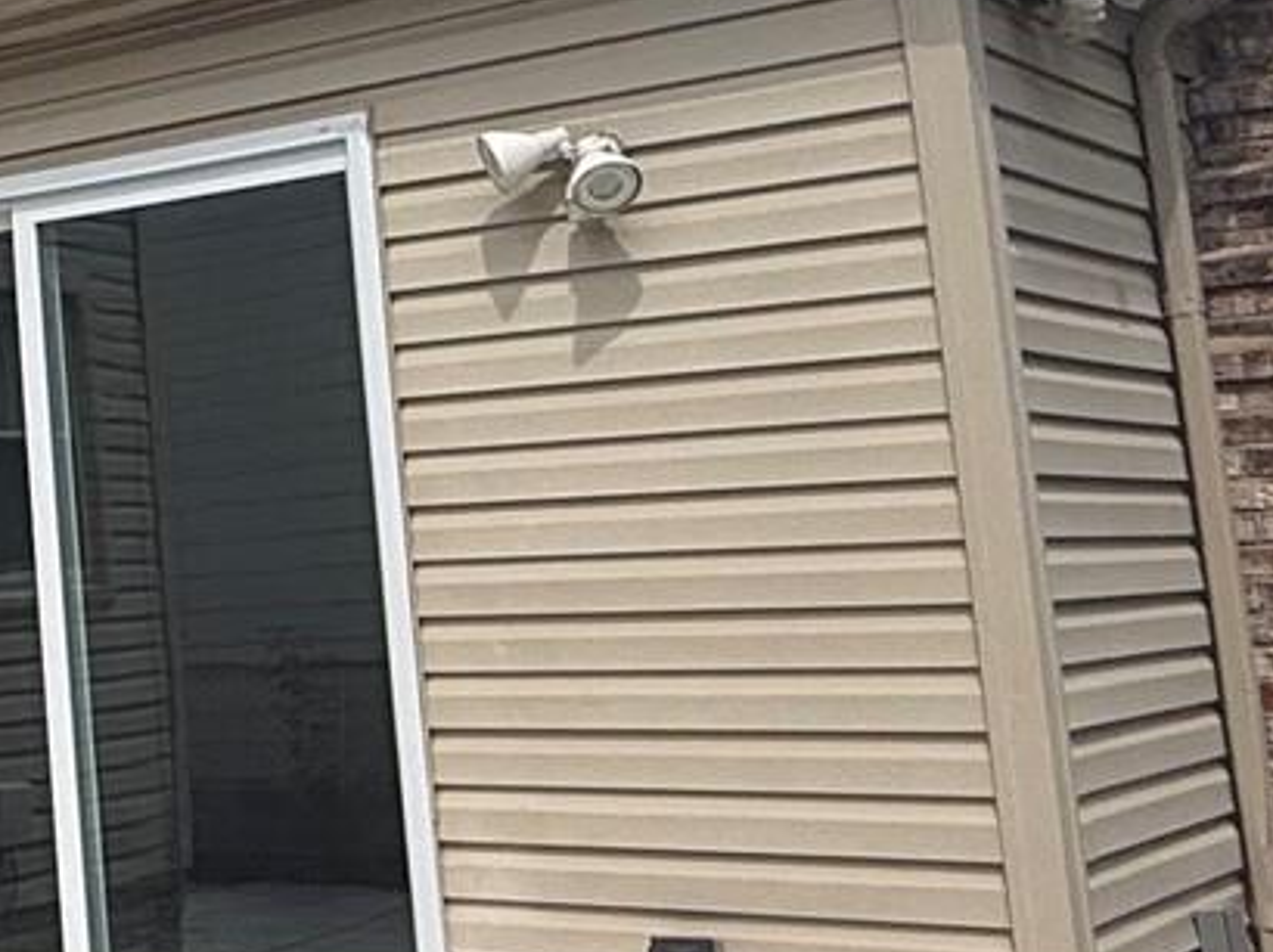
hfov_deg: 23.4
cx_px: -525
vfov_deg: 20.8
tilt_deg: +8.7
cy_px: 248
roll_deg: +0.9
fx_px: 2573
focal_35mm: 70
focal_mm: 2.22
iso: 50
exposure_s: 1/2410
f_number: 2.2
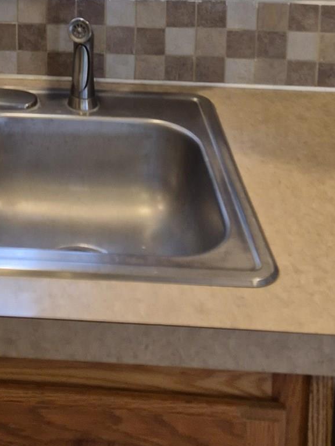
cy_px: -199
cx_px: -24
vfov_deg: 23.4
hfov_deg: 20.4
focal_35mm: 69
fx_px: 890
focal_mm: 5.4
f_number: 1.8
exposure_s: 1/120
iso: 100
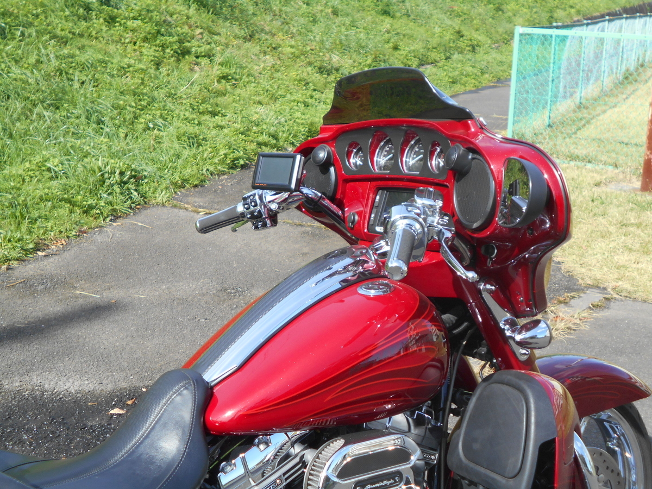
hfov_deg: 38.2
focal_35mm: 50
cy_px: 244
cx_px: 326
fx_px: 942
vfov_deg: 29.1
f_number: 4.5
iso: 80
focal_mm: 8.8
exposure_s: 1/250
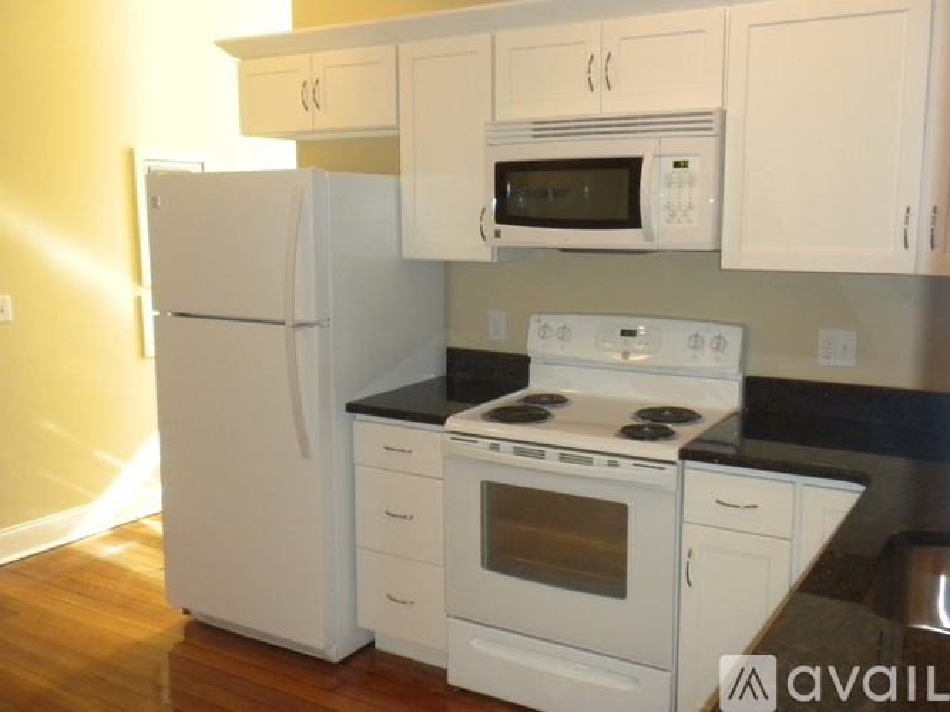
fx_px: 1015
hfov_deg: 50.1
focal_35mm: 37
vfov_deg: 38.7
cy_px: 356
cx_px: 475
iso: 400
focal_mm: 6.6
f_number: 3.5
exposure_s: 1/30
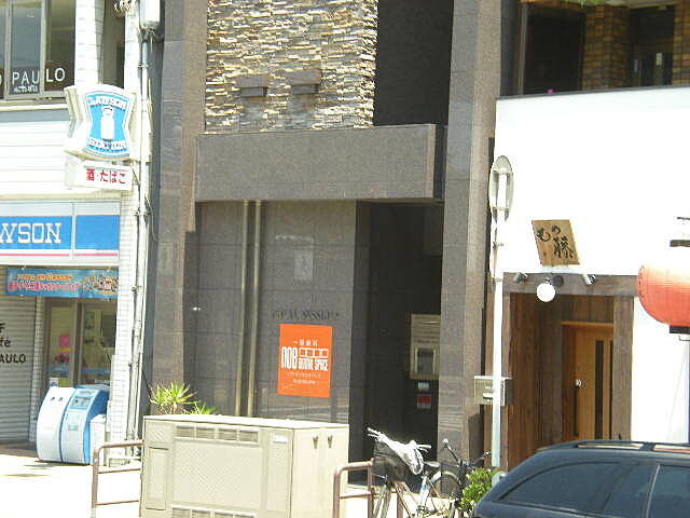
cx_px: 345
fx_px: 2093
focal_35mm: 105
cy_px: 259
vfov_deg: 14.1
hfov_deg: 18.7
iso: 88
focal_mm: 17.3
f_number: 5.7
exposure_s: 1/93.7
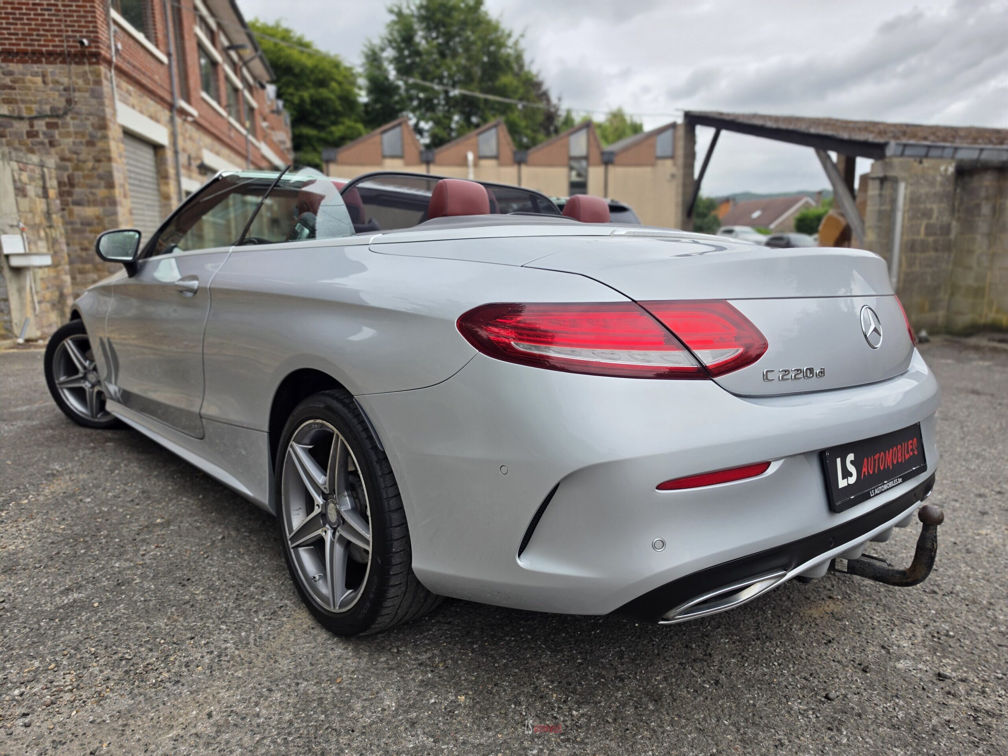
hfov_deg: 73.9
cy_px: 378
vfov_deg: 58.9
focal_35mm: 23
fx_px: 670
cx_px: 504
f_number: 1.4
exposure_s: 1/2088
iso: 64
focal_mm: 6.5
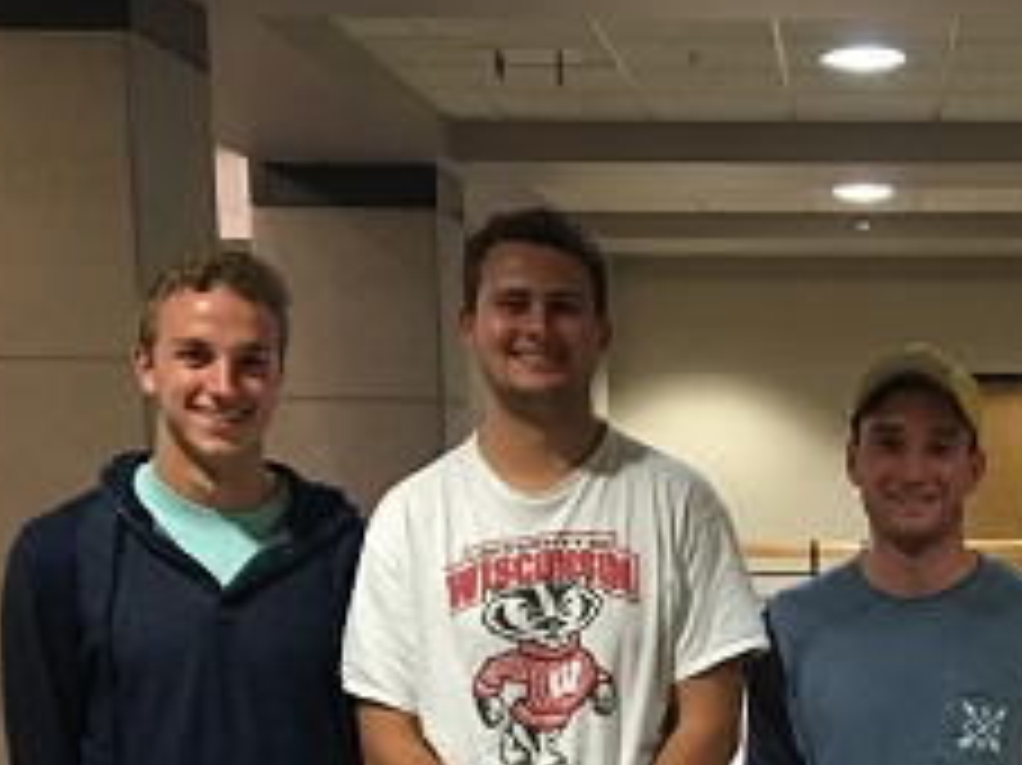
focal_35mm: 83
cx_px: 891
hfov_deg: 23.1
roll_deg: +0.5
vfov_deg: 17.0
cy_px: 893
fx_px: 2449
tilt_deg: -10.0
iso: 200
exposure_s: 1/24
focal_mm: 4.15
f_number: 2.2
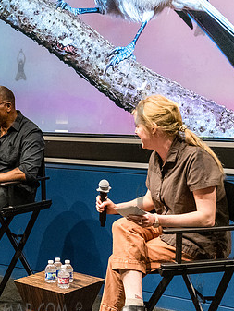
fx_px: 667
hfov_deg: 19.4
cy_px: 135
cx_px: 11
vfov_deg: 26.3
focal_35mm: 74
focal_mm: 40
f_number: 3.5
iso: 6400
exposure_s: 1/250
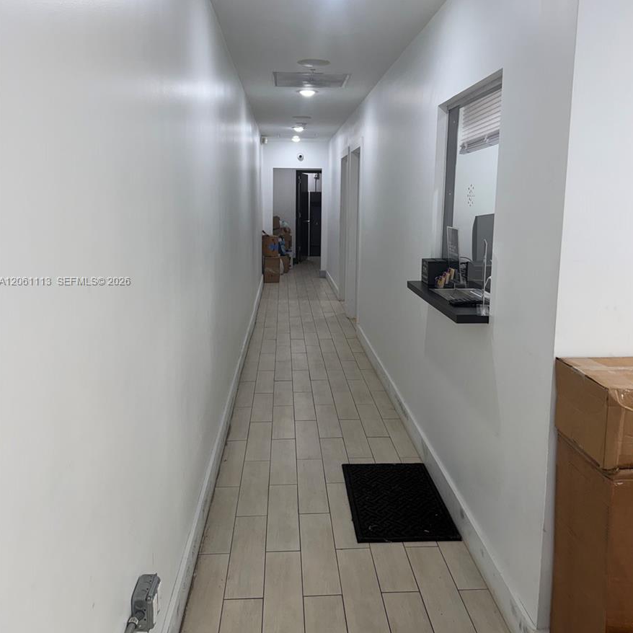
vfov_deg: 55.5
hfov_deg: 55.6
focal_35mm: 29
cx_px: 321
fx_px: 600
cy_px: 282
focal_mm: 6.76
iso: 80
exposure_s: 1/120
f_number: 1.78
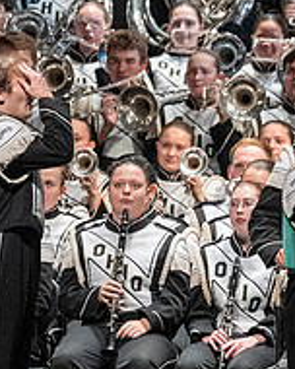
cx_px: -219
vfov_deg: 3.0
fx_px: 7017
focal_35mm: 643
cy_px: 235
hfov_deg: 2.4
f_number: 4
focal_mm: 150
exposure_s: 1/500
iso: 4000
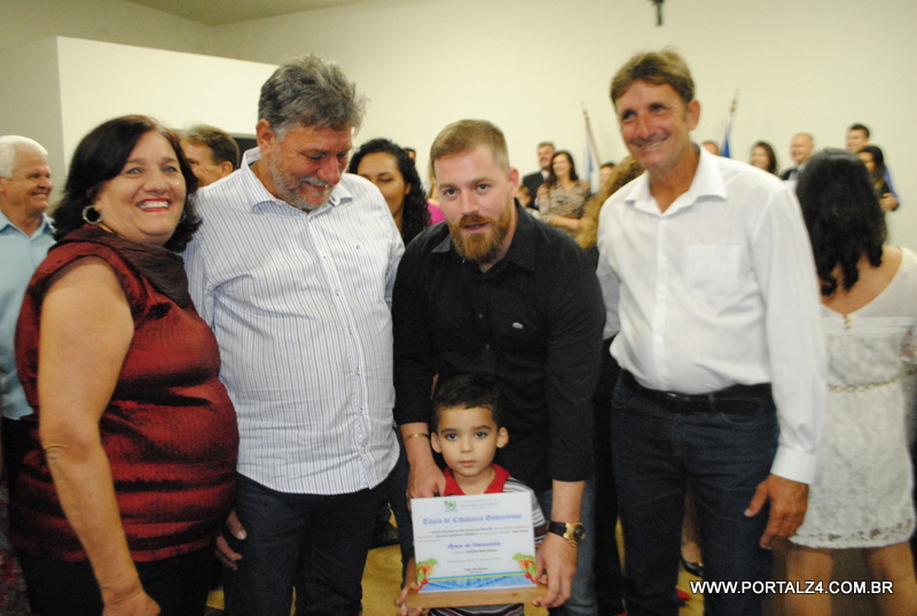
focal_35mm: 30
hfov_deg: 61.8
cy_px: 308
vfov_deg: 43.8
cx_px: 458
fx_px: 766
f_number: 4
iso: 1600
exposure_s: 1/40
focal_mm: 20
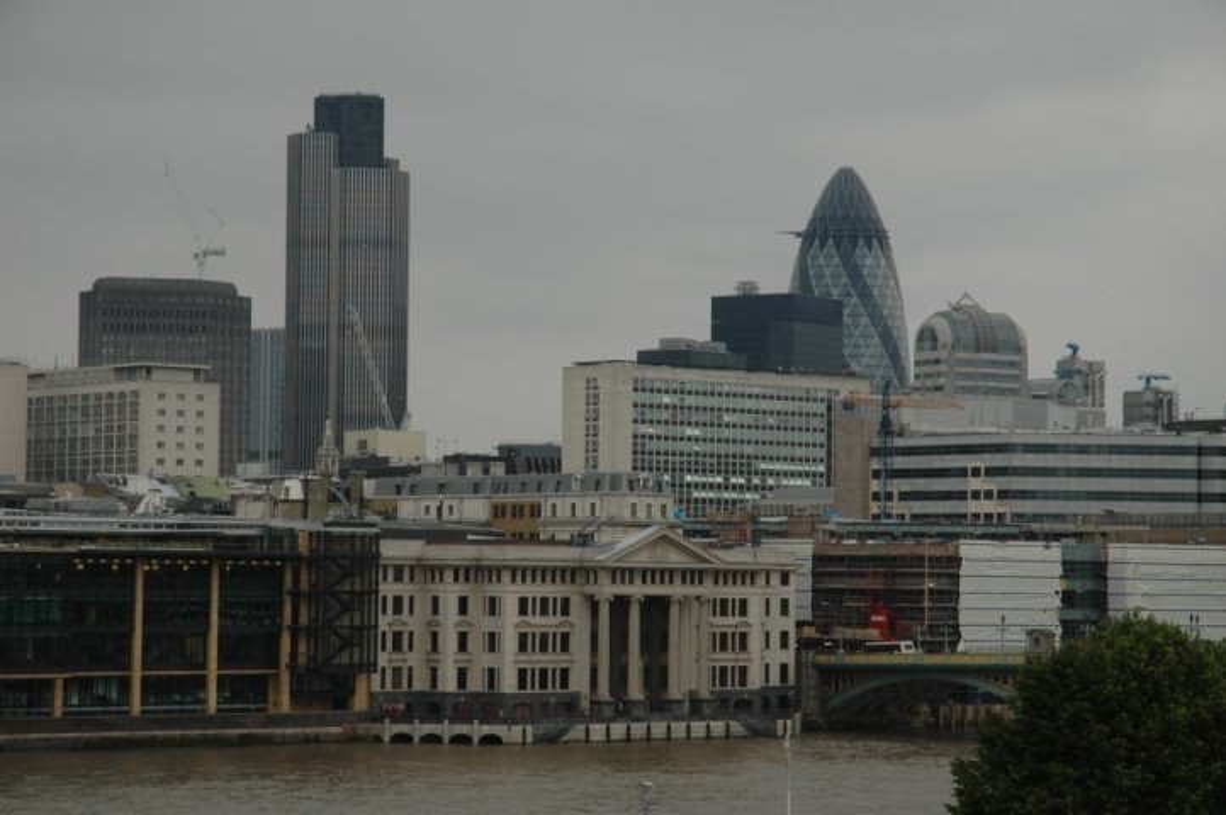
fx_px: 3573
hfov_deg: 19.5
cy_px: 408
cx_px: 613
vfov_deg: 13.0
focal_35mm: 105
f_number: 6.3
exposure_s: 1/160
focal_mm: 70
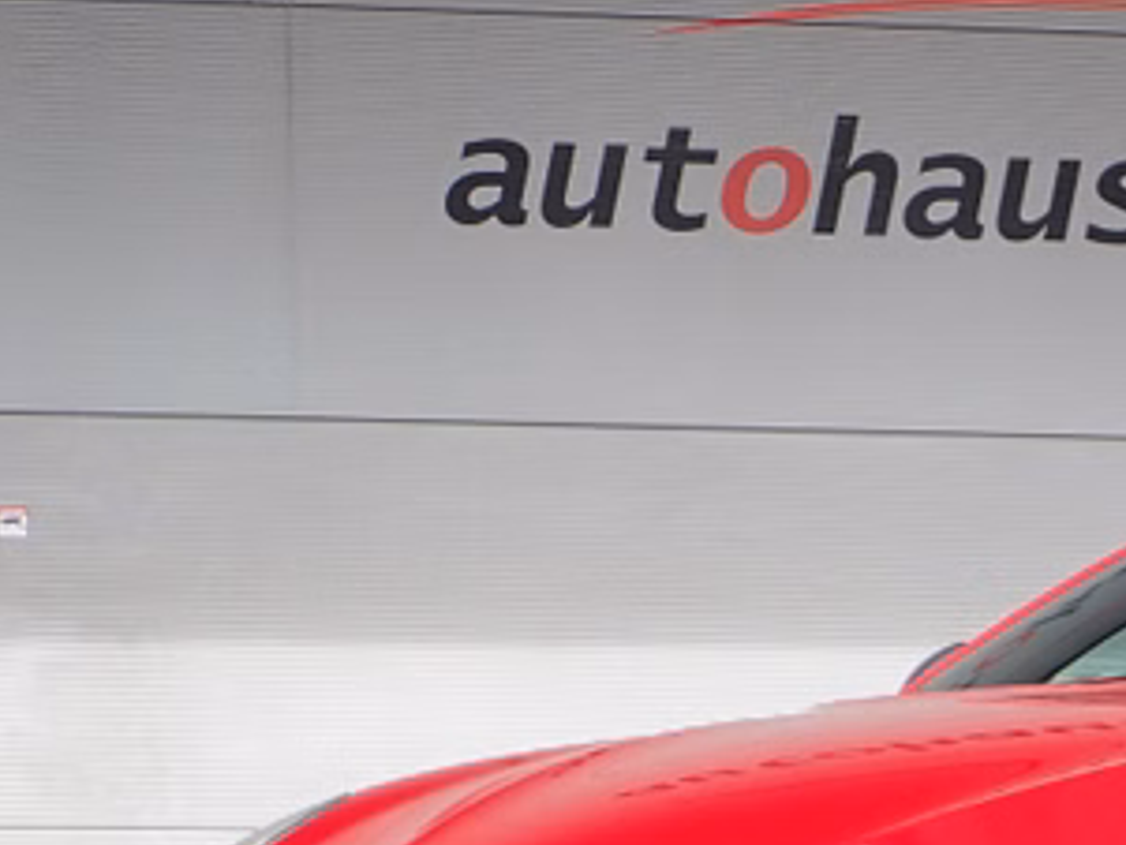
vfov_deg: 16.5
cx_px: 1313
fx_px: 2766
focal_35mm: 85
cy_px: 1081
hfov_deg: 21.5
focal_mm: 5.79
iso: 100
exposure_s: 1/640
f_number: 3.2
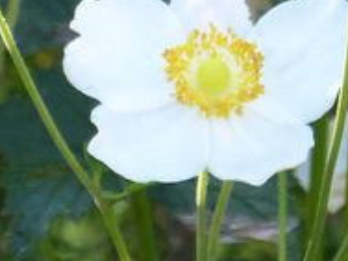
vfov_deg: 1.2
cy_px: -280
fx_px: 12868
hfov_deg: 1.5
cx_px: 146
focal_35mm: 1280
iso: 160
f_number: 4
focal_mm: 53.5
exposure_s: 1/80
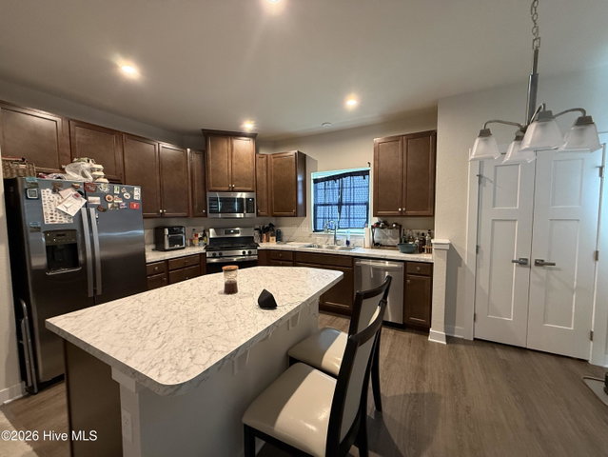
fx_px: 246
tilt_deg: -3.8
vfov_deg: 85.7
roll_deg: +0.4
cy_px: 228
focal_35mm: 14
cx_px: 304
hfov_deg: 102.0
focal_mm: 2.22
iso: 320
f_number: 2.2
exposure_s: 1/60
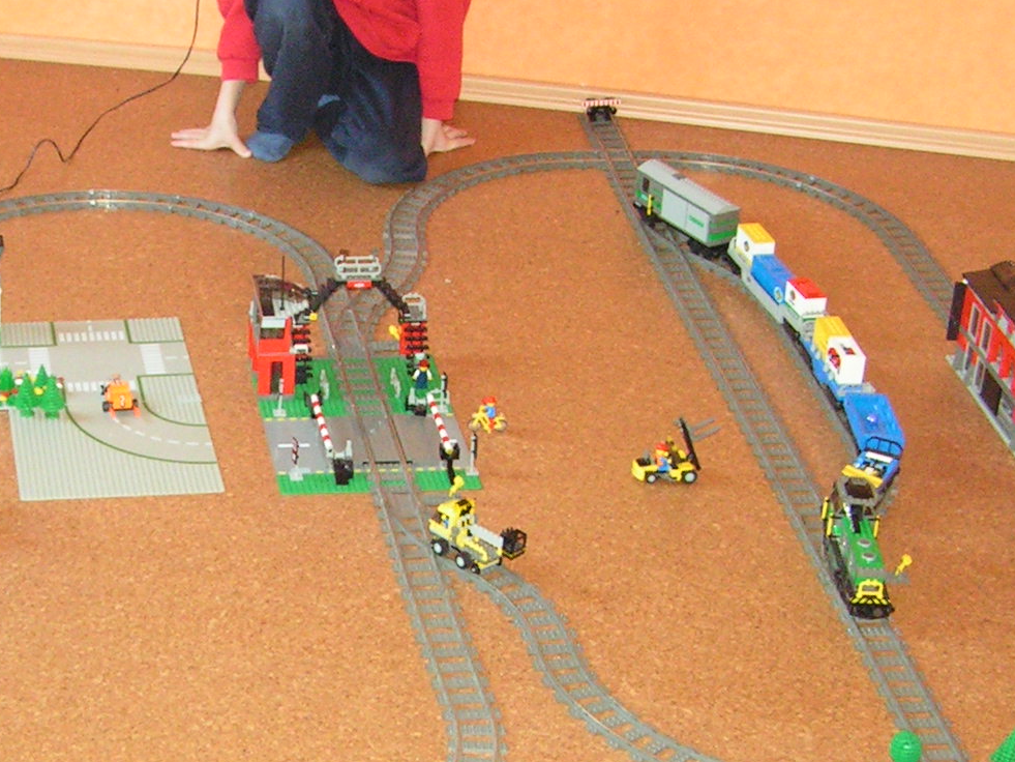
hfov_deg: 22.0
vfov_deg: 16.7
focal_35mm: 88
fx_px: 2581
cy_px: 524
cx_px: 233
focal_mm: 6.3
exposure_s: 1/40
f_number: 2.8
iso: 200
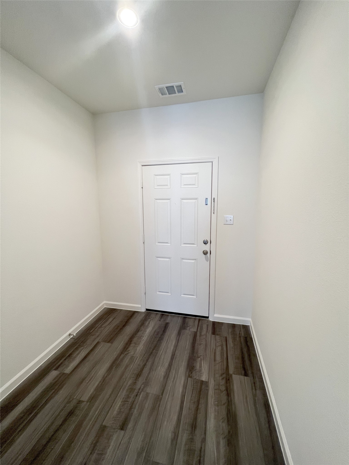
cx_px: 174
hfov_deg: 89.9
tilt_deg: -6.7
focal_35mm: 13
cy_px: 232
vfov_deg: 106.2
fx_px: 175
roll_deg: +1.3
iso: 160
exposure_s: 1/120
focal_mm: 1.57
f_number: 1.8
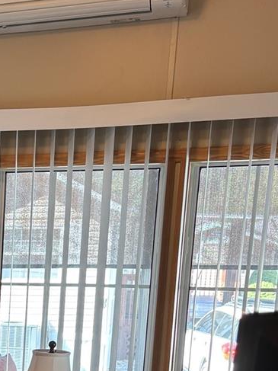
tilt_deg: -12.6
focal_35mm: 82
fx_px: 878
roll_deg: -0.3
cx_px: -136
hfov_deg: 16.4
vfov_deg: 22.2
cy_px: 435
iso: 80
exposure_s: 1/60
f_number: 1.6
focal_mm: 5.96
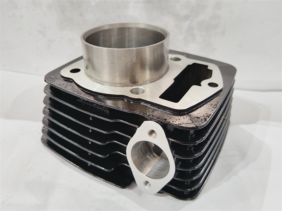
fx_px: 212
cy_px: 106
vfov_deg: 53.1
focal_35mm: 26
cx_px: 141
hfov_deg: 67.3
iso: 1654
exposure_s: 1/25
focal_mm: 4.95
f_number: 1.9
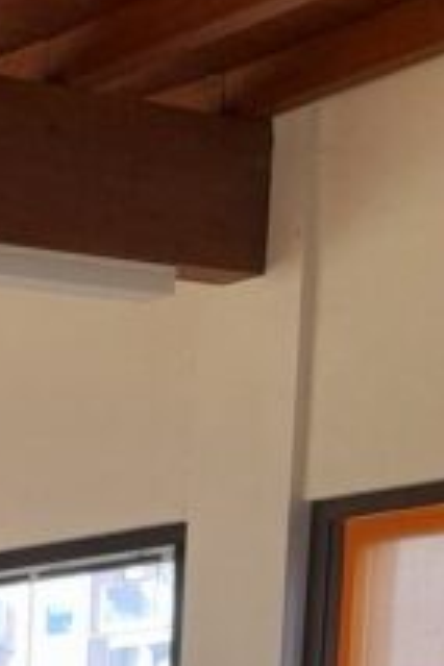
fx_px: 2312
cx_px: -750
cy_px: 1151
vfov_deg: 14.6
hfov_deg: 9.3
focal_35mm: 125
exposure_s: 1/60
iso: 125
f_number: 2
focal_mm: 4.6
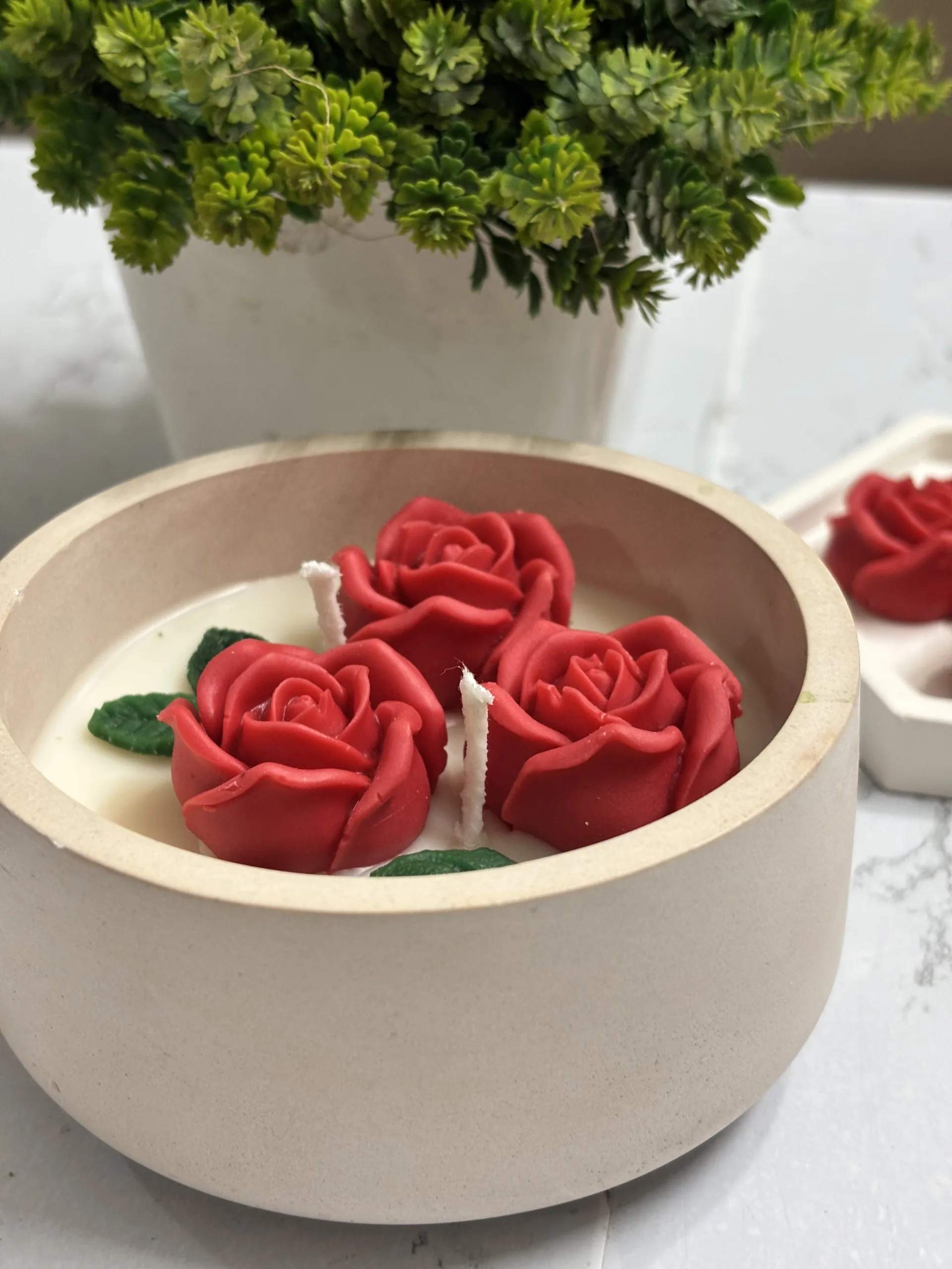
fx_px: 1907
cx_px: 476
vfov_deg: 36.8
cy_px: 634
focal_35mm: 52
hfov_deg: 28.0
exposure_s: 1/50
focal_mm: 5.96
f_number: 1.6
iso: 125
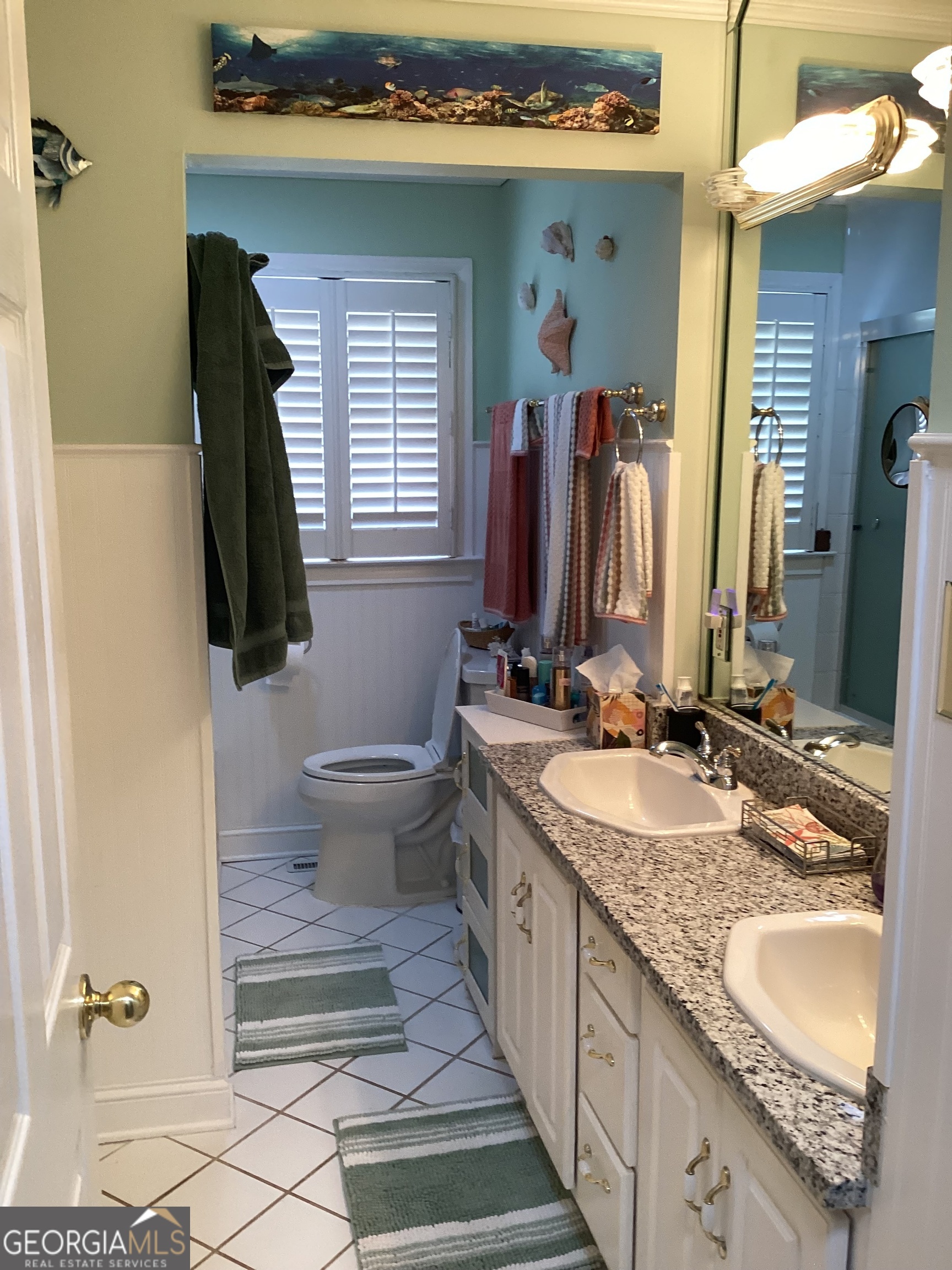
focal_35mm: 31
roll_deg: +0.7
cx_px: 476
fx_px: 1137
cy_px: 635
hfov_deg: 45.4
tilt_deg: -12.3
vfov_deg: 58.4
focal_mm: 3.3
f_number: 2.4
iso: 125
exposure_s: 1/60
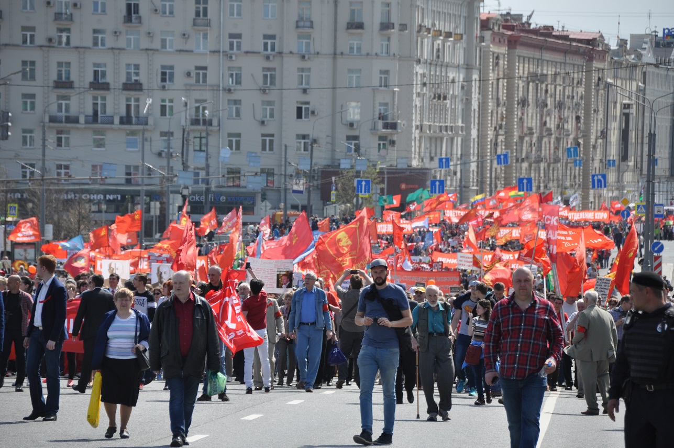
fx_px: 4348
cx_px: 337
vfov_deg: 5.9
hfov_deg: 8.9
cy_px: 224
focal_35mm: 232
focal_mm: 155
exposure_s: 1/640
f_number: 6.3
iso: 200
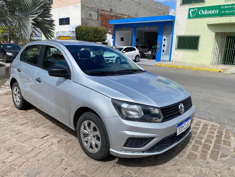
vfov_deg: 53.1
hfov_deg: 67.3
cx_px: 118
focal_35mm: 26
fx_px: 177
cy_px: 88
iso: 32
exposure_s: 1/3846
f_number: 1.8
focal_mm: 4.25
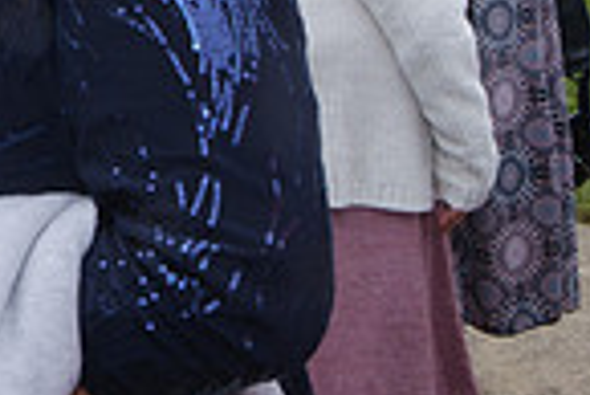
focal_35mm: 116
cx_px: -517
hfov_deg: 15.0
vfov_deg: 11.3
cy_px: -238
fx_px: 1903
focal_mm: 19.6
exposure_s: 1/60
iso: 640
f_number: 22
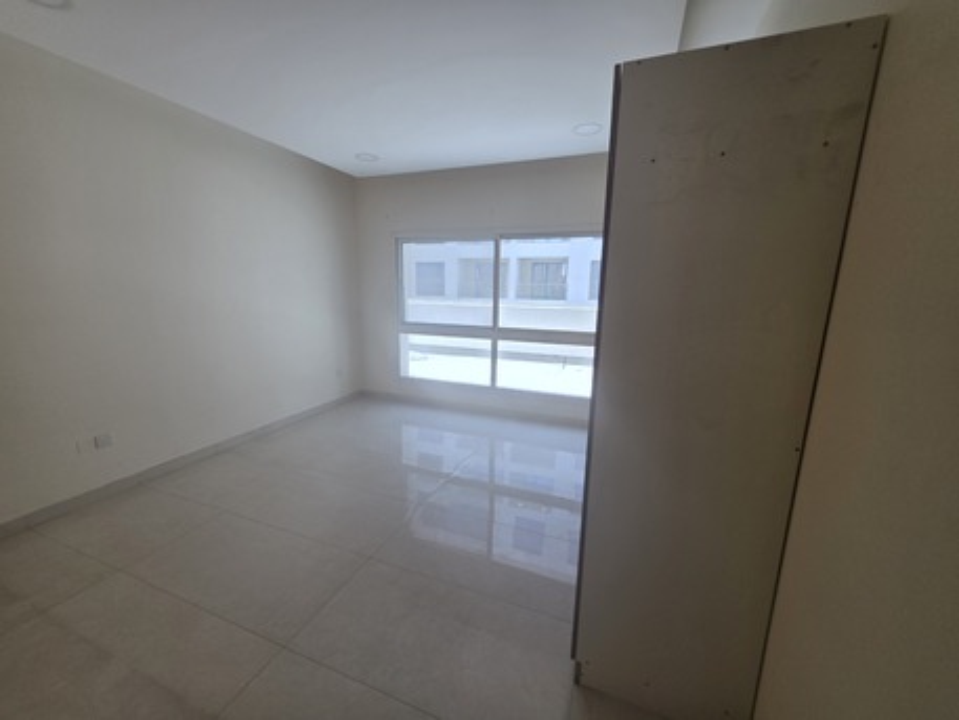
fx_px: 360
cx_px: 480
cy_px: 360
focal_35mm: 13
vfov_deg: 89.9
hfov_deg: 106.2
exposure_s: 1/120
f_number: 1.9
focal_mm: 2.2
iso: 80
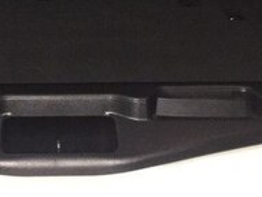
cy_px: -124
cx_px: 47
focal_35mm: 100
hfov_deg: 19.4
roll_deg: -0.5
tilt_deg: -8.1
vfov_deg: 13.7
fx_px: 758
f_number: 2.2
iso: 320
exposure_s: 1/17
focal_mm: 4.15
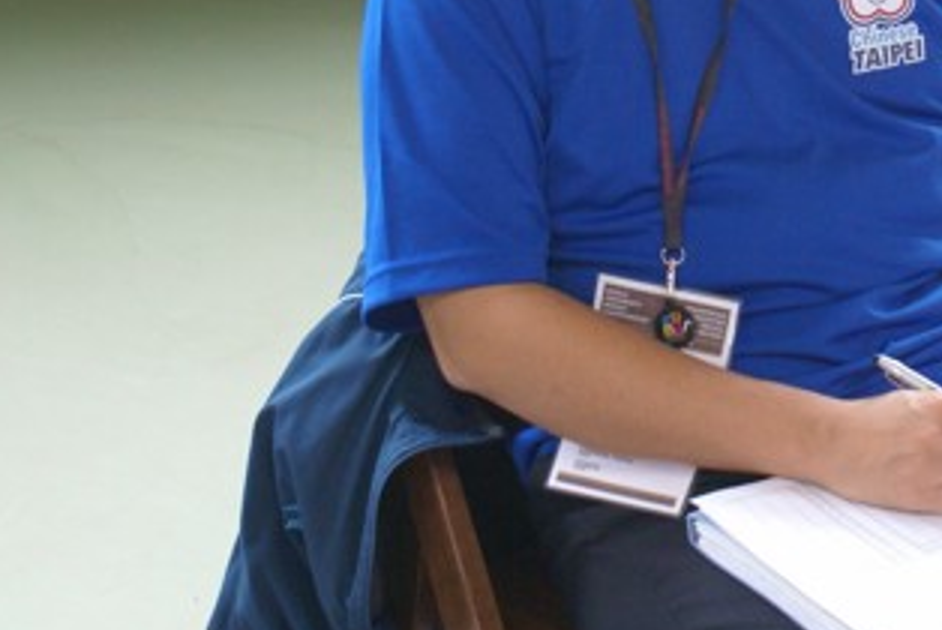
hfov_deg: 17.3
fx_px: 3067
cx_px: 795
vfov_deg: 11.6
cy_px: 3
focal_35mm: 117
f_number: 5.6
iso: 500
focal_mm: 35
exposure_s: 1/50
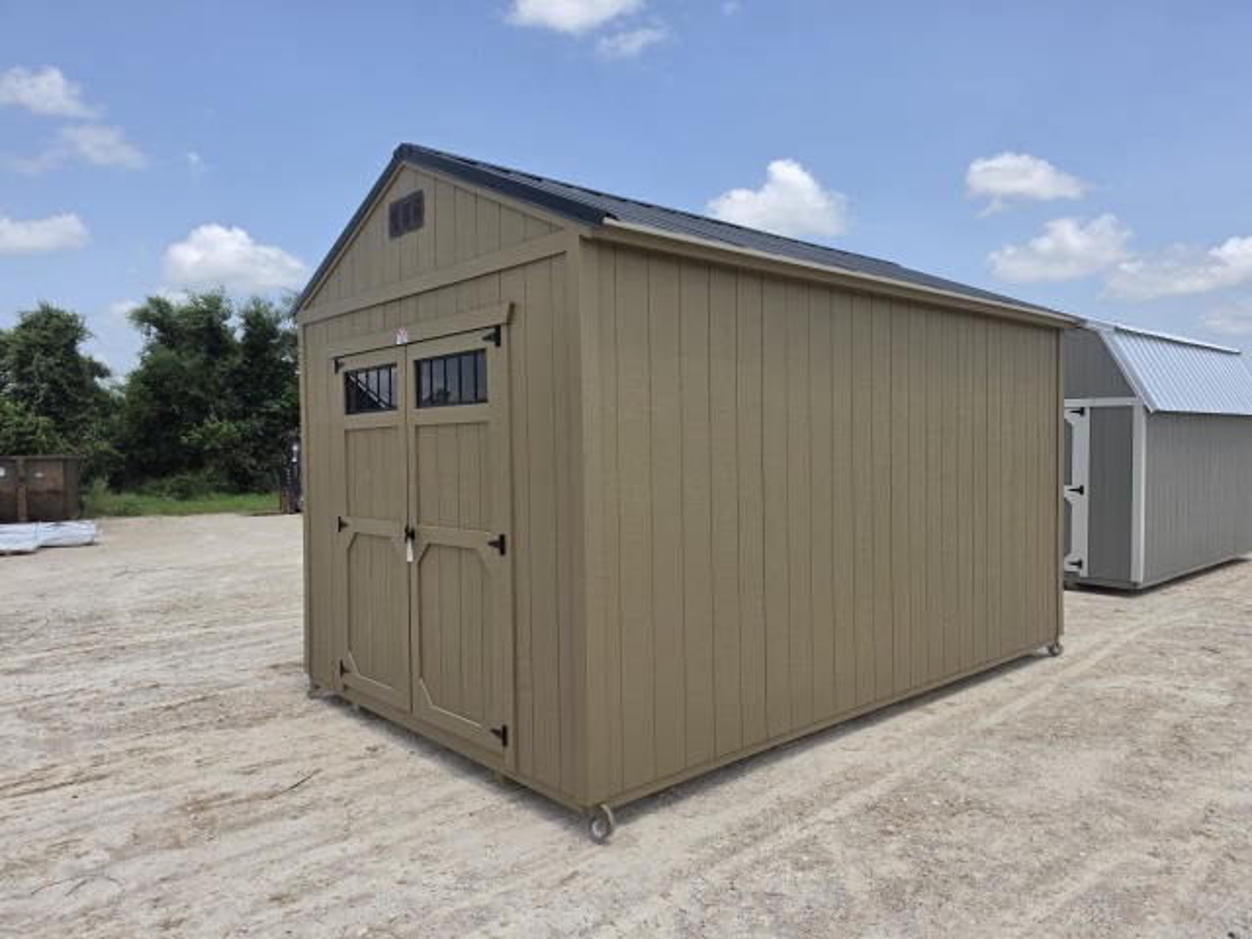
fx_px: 832
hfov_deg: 73.9
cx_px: 626
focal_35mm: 23
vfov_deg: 58.9
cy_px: 470
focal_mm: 6.5
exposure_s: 1/7622
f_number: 1.4
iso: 64
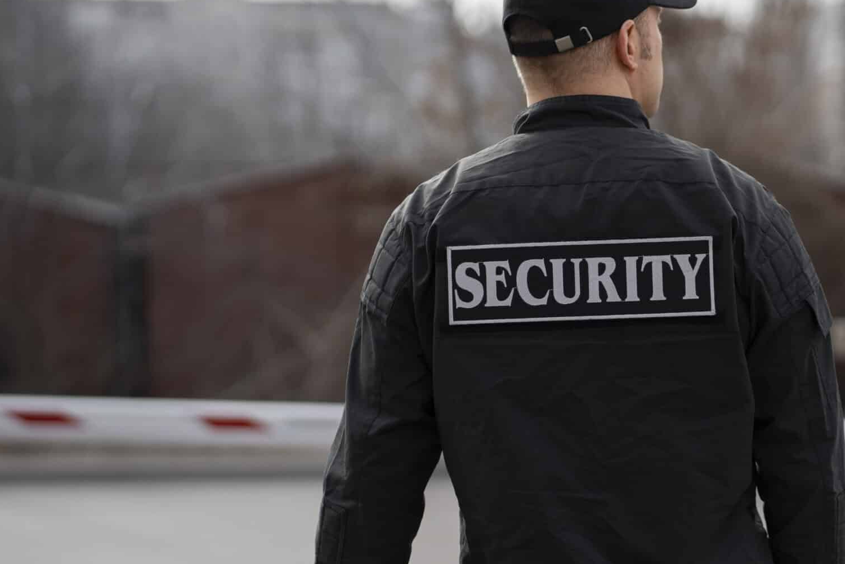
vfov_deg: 9.5
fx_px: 3404
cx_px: 656
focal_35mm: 145
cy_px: 375
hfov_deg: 14.1
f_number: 2.5
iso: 500
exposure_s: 1/3200
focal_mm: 85
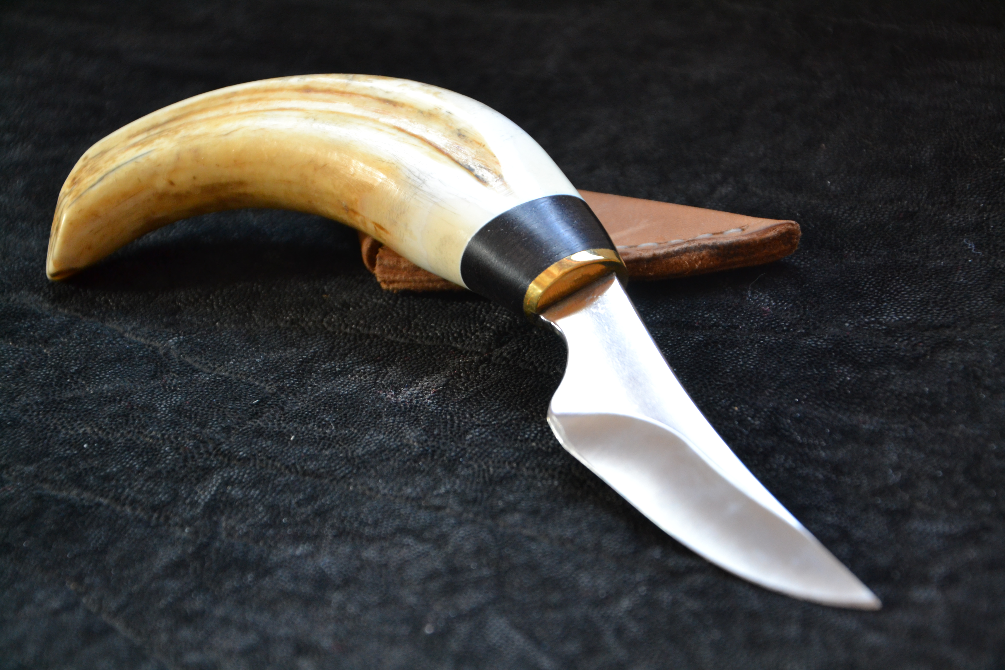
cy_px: 335
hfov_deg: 19.5
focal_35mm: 105
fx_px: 2931
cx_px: 502
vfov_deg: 13.0
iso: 800
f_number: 5.3
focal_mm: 70
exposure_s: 1/25
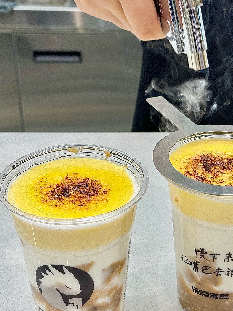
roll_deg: -1.2
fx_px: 592
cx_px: 155
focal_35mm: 66
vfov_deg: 29.4
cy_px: 166
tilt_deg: -29.7
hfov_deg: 22.2
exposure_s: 1/100
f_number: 1.78
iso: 50
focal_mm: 6.76
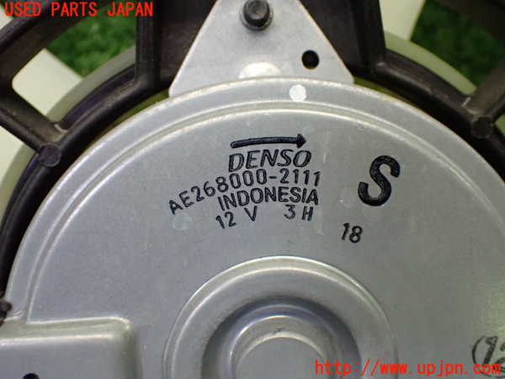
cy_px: 190
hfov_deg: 42.9
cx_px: 252
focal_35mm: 44
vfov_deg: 32.9
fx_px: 642
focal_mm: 7.84
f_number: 2.9
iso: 800
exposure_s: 1/125
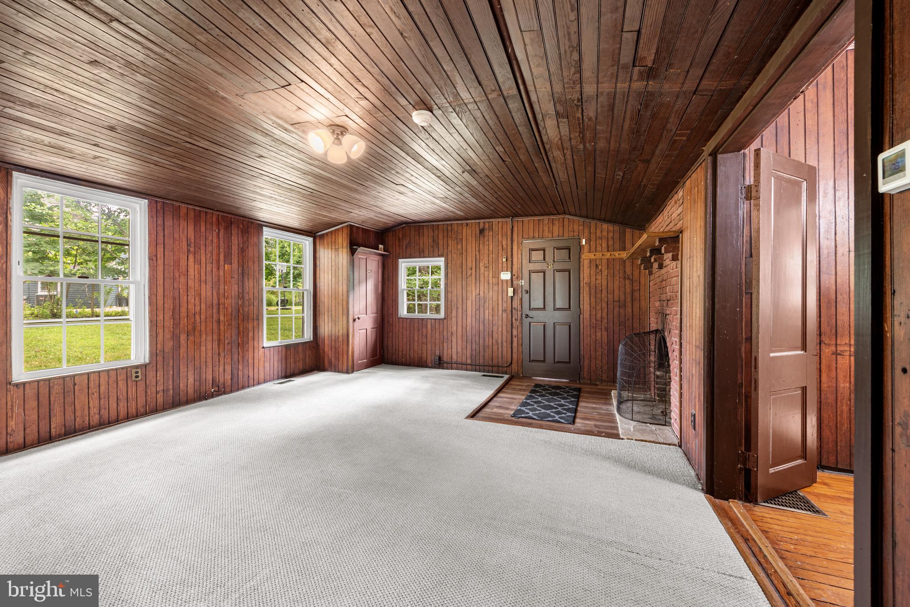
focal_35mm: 15
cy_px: 304
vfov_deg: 77.4
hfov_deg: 100.4
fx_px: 379
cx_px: 455
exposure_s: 2.5
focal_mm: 15
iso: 320
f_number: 8
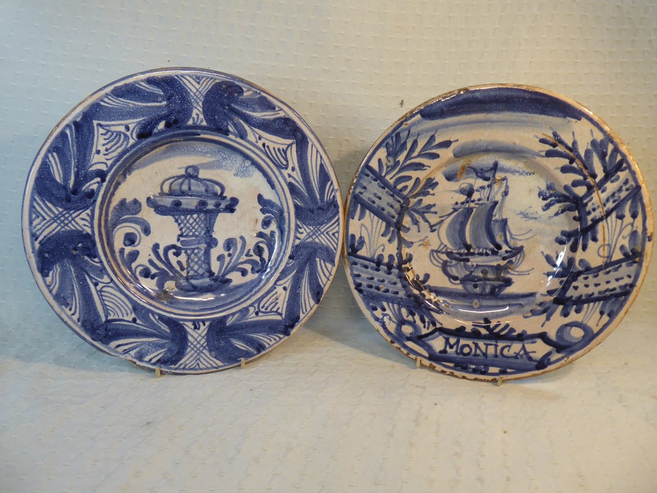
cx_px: 328
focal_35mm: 25
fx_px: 474
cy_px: 246
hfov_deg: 69.4
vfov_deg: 54.9
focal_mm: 4.3
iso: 160
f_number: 3.3
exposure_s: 1/60
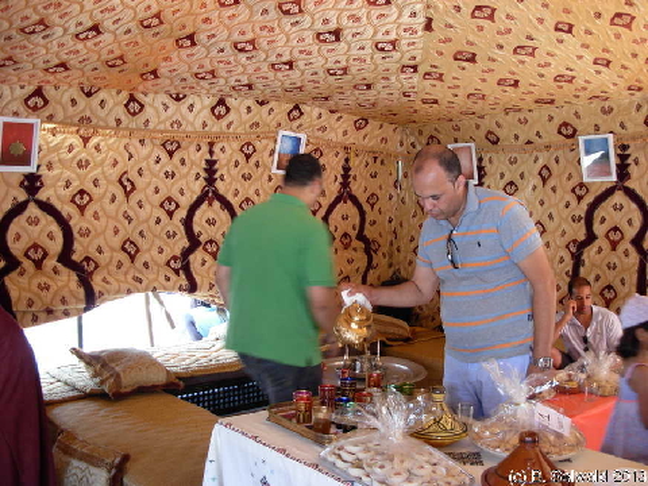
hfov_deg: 49.0
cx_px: 324
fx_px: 711
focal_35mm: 38
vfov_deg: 37.7
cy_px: 243
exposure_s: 1/14.6
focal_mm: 6.3
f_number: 2.9
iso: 79
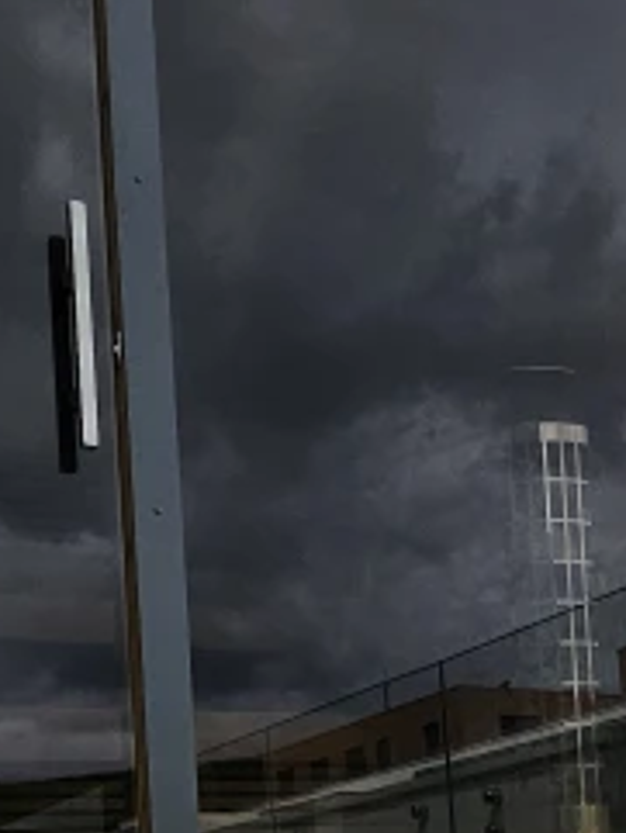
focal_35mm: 54
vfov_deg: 31.4
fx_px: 1301
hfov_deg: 26.9
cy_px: 923
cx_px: 415
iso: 32
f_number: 2.2
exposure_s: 1/1195
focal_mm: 1.74
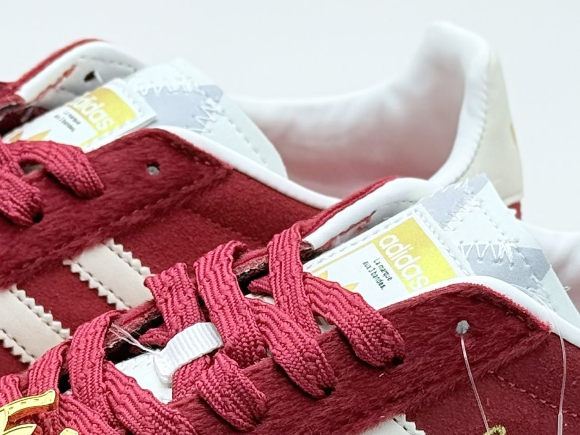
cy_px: 218
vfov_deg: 30.3
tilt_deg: -24.5
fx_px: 804
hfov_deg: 39.6
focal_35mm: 48
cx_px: 290
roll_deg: -0.8
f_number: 1.78
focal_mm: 6.76
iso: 64
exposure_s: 1/557
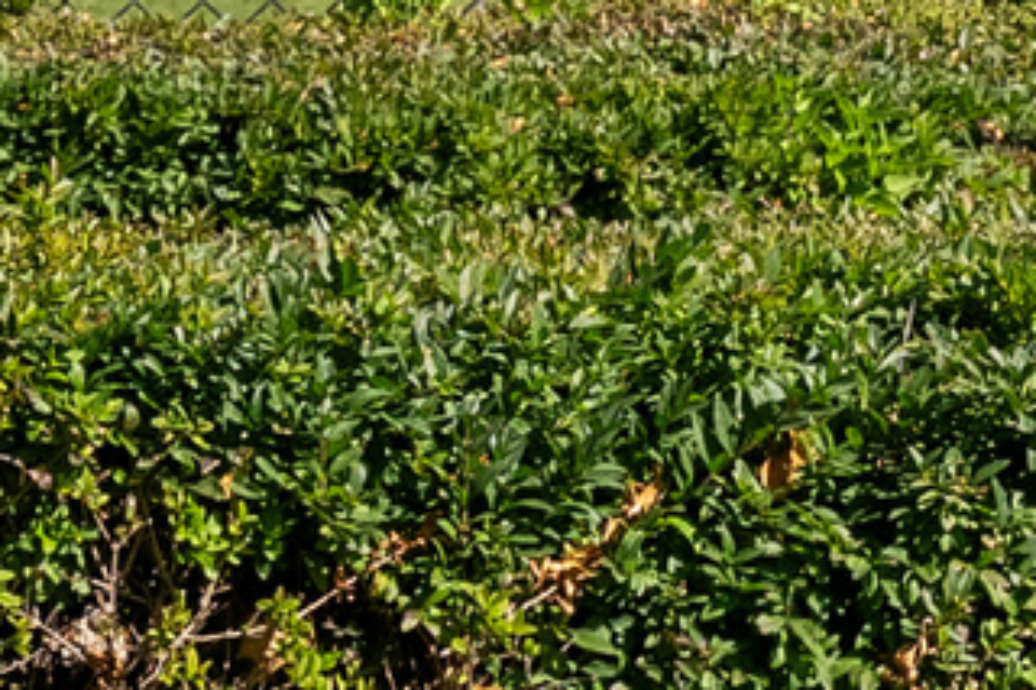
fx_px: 6872
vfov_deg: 5.7
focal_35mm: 239
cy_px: -311
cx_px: -1826
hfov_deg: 7.7
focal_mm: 37.3
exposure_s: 1/2000
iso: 640
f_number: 6.3
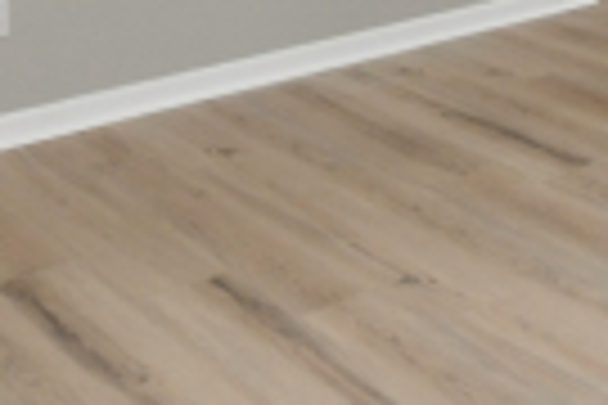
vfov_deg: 15.2
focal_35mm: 78
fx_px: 1317
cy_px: -324
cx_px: 923
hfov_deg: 21.6
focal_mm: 14
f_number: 6.3
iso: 640
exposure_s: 1/125
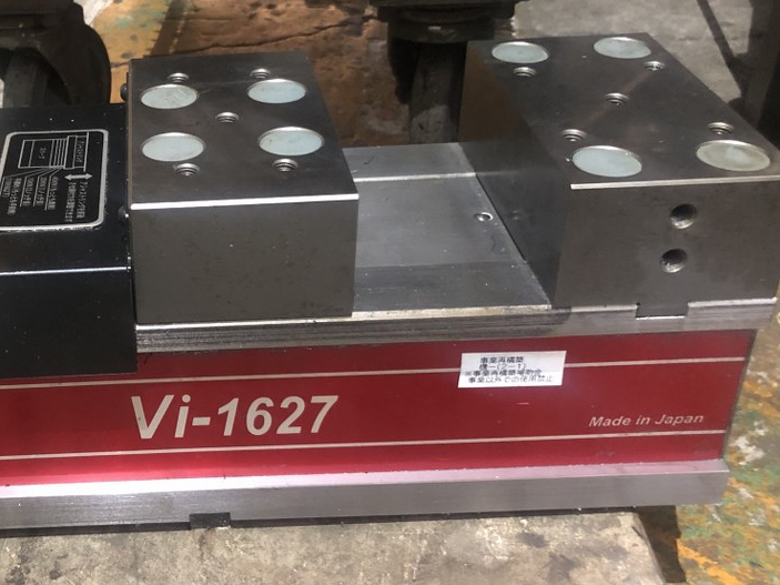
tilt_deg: -30.0
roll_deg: +5.8
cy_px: 276
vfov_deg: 28.5
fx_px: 1149
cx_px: 129
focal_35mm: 51
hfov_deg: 35.9
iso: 100
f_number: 1.8
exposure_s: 1/5
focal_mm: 3.99
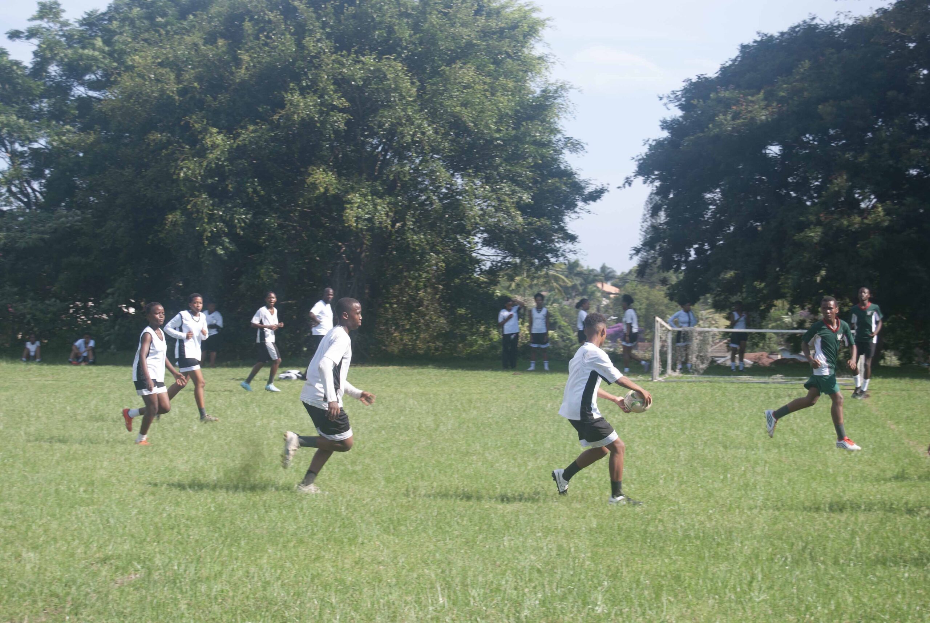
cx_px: 465
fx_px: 2134
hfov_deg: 24.6
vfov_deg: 16.6
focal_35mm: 82
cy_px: 312
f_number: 6.3
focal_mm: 55
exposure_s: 1/160
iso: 100
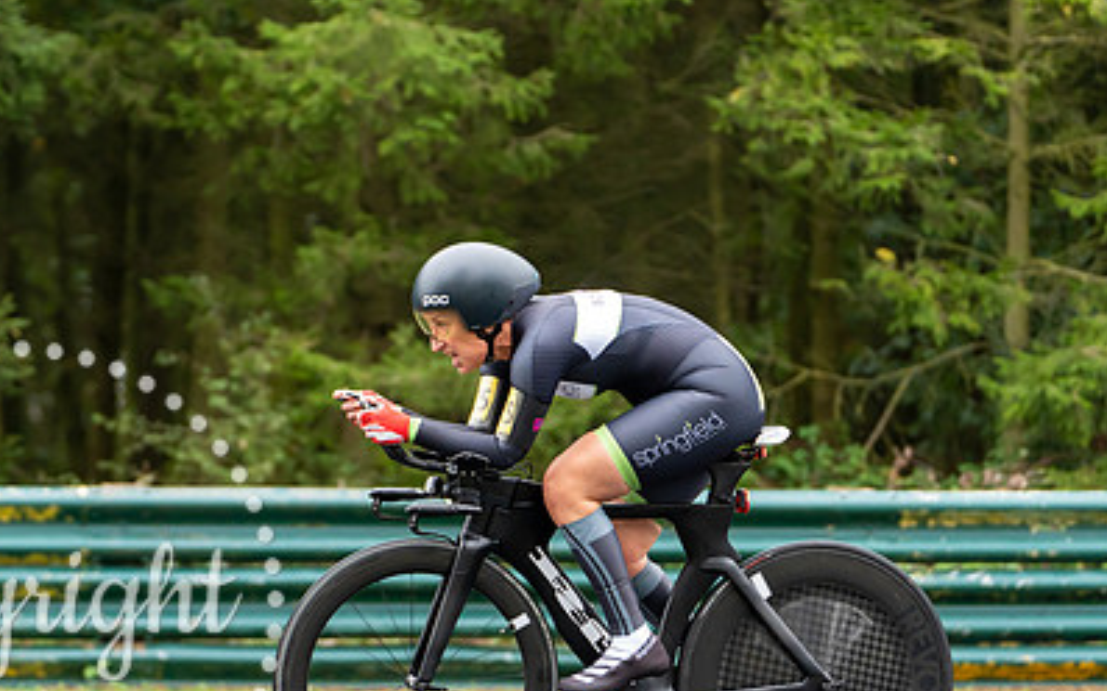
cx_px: 455
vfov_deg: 7.3
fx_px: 5430
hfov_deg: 11.6
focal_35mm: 180
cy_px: 461
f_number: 2.8
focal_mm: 114
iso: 2000
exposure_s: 1/1250
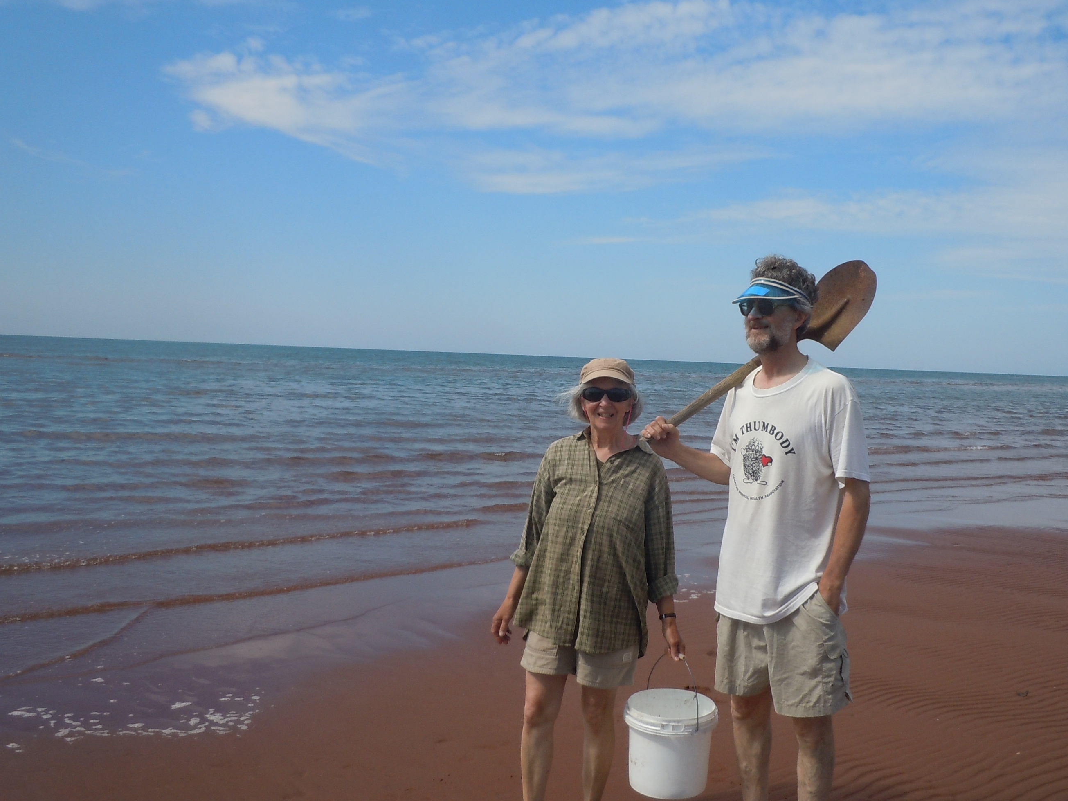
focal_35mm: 35
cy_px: 358
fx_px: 1080
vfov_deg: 40.6
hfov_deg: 52.3
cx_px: 635
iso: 100
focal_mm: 5
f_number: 7.4
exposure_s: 1/320
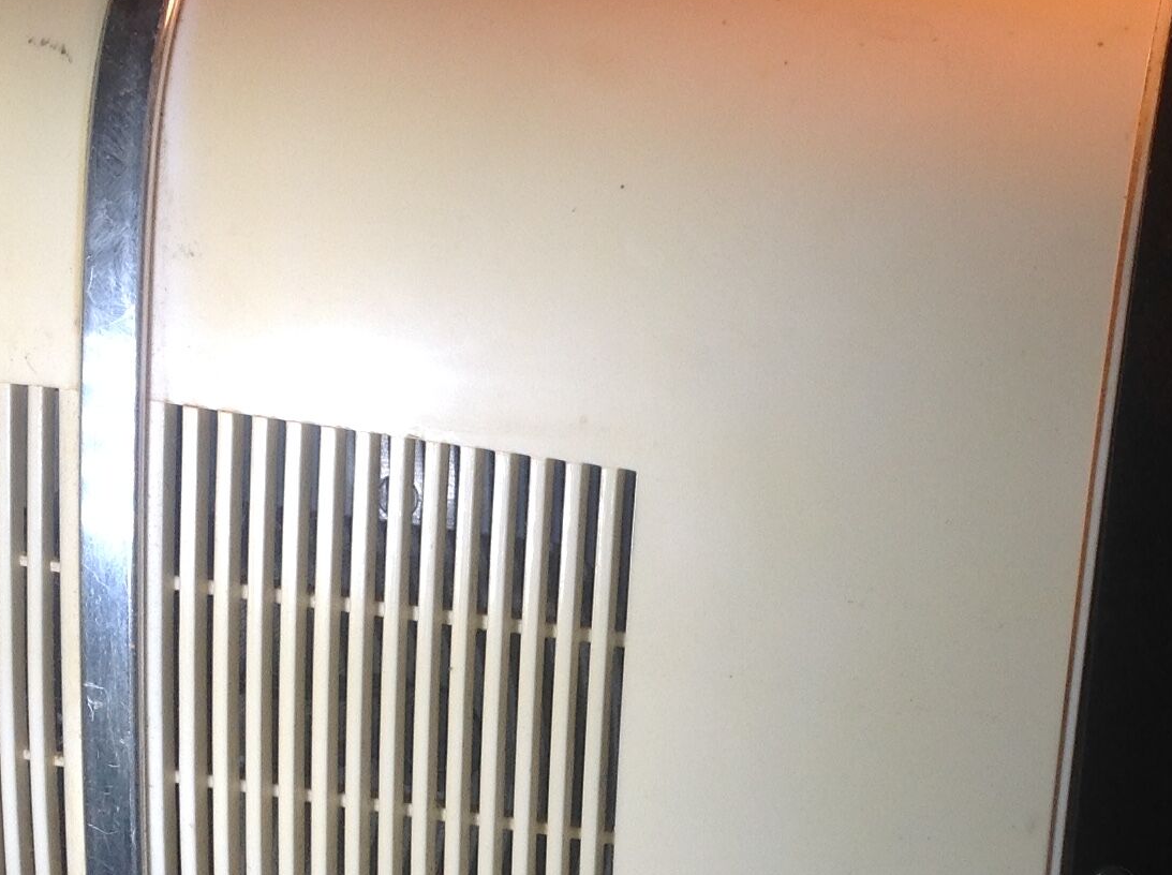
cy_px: 543
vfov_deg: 17.7
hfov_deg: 23.6
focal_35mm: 83
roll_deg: -5.3
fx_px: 2806
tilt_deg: -19.3
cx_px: 644
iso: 64
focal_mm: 4.28
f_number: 2.4
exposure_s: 1/120
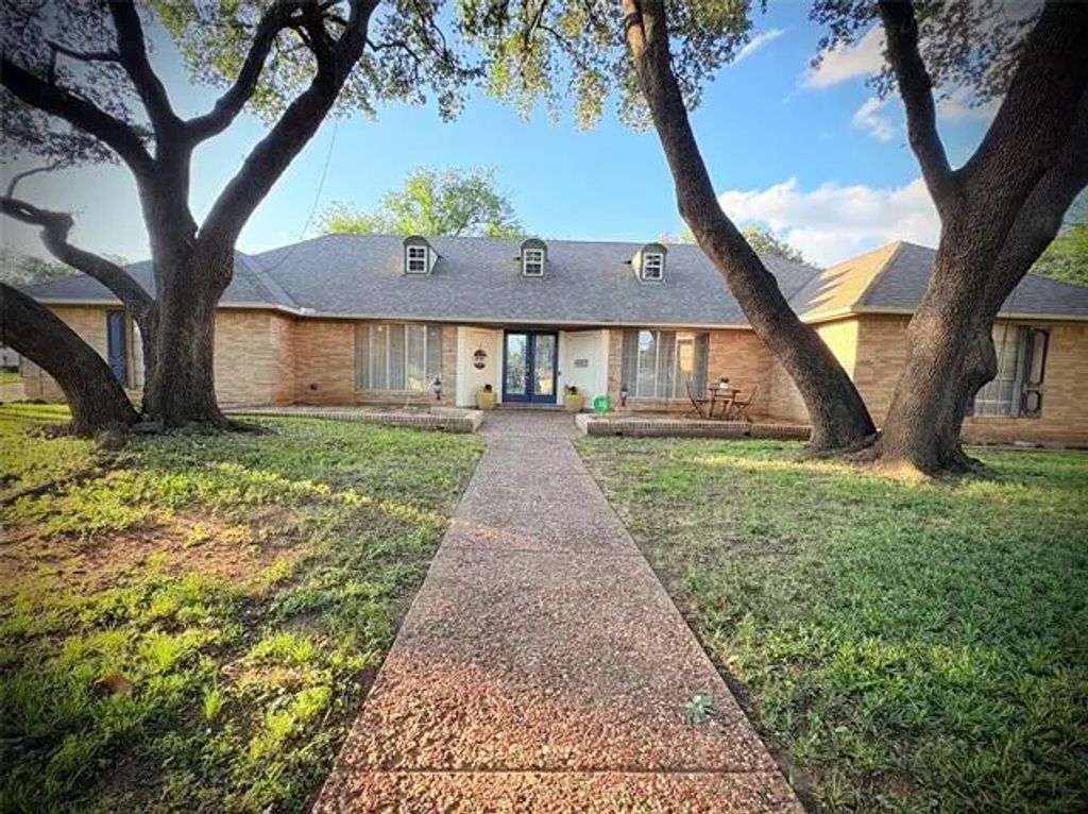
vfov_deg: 85.6
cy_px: 407
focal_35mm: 14
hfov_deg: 102.1
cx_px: 544
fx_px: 440
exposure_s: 1/134
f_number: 2.2
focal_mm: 2.22
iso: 100
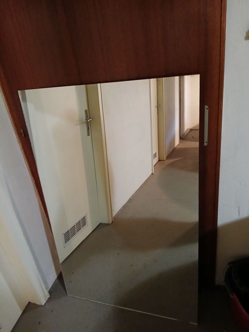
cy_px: 166
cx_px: 124
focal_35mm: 26
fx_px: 249
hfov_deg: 53.1
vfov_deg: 67.3
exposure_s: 1/16.7
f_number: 1.8
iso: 1000
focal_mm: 3.98
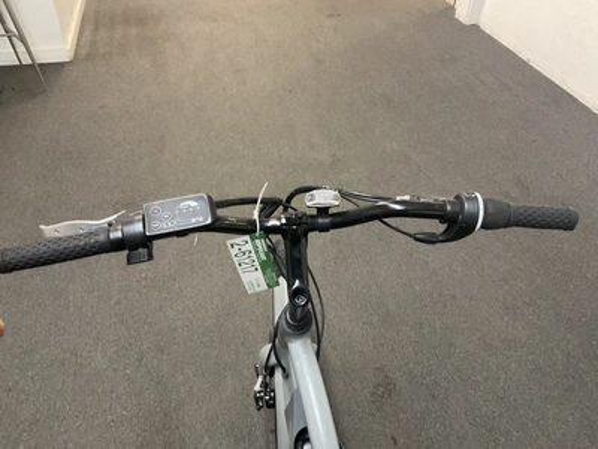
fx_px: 501
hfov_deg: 61.7
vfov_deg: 48.2
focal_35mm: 29
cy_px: 224
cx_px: 299
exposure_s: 1/30
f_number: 1.8
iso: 250
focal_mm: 3
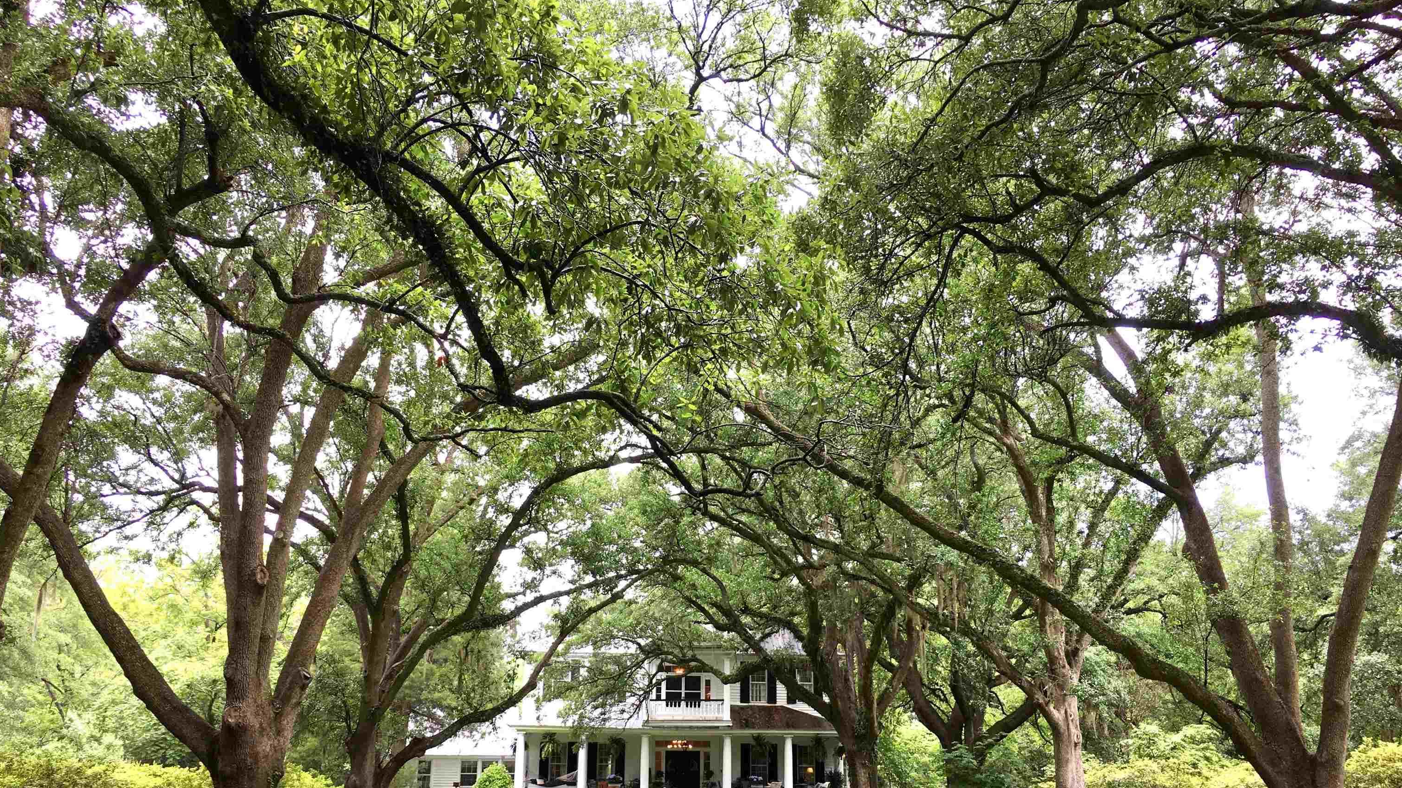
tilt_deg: +16.5
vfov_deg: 36.4
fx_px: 1190
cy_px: 501
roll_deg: +0.0
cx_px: 707
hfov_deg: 61.0
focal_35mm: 32
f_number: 2.2
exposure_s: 1/120
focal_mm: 4.15
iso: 32
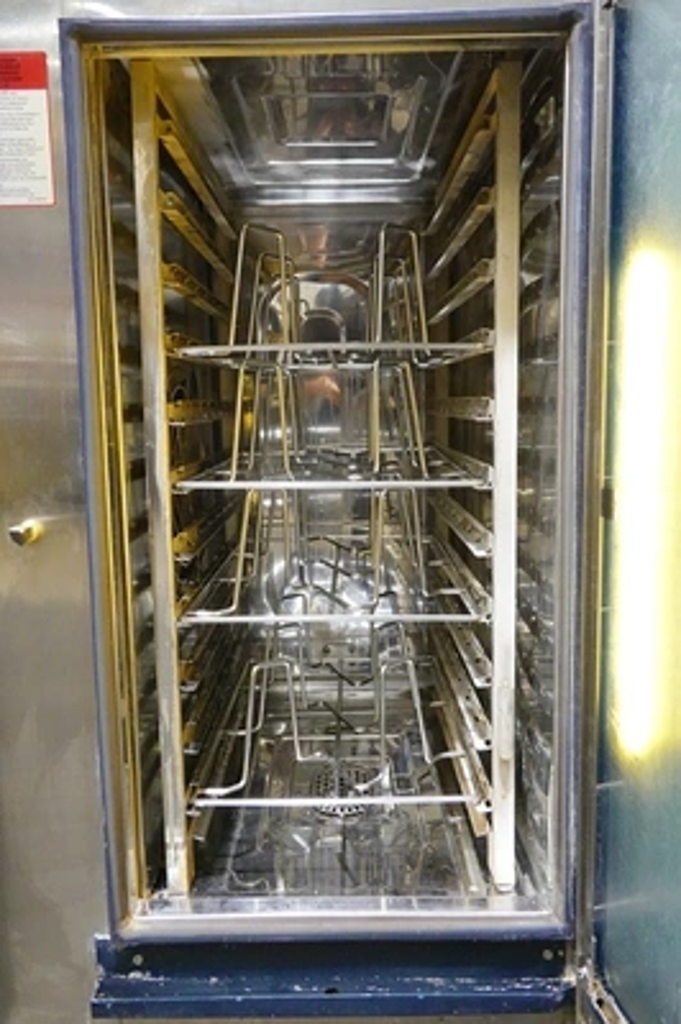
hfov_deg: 43.5
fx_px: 853
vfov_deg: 62.0
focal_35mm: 30
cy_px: 512
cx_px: 340
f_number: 4
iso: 2500
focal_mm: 11.06
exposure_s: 1/30
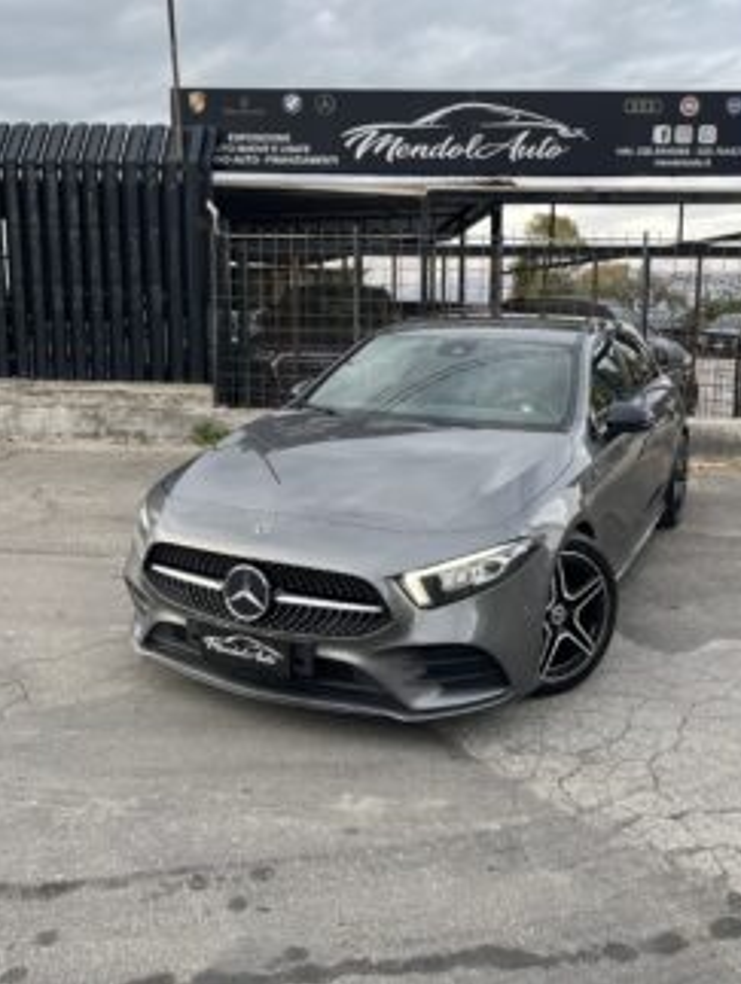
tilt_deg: -7.3
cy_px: 419
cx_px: 415
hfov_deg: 46.8
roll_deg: -0.6
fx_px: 855
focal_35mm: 30
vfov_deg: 59.6
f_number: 1.6
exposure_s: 1/428
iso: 50
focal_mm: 5.1
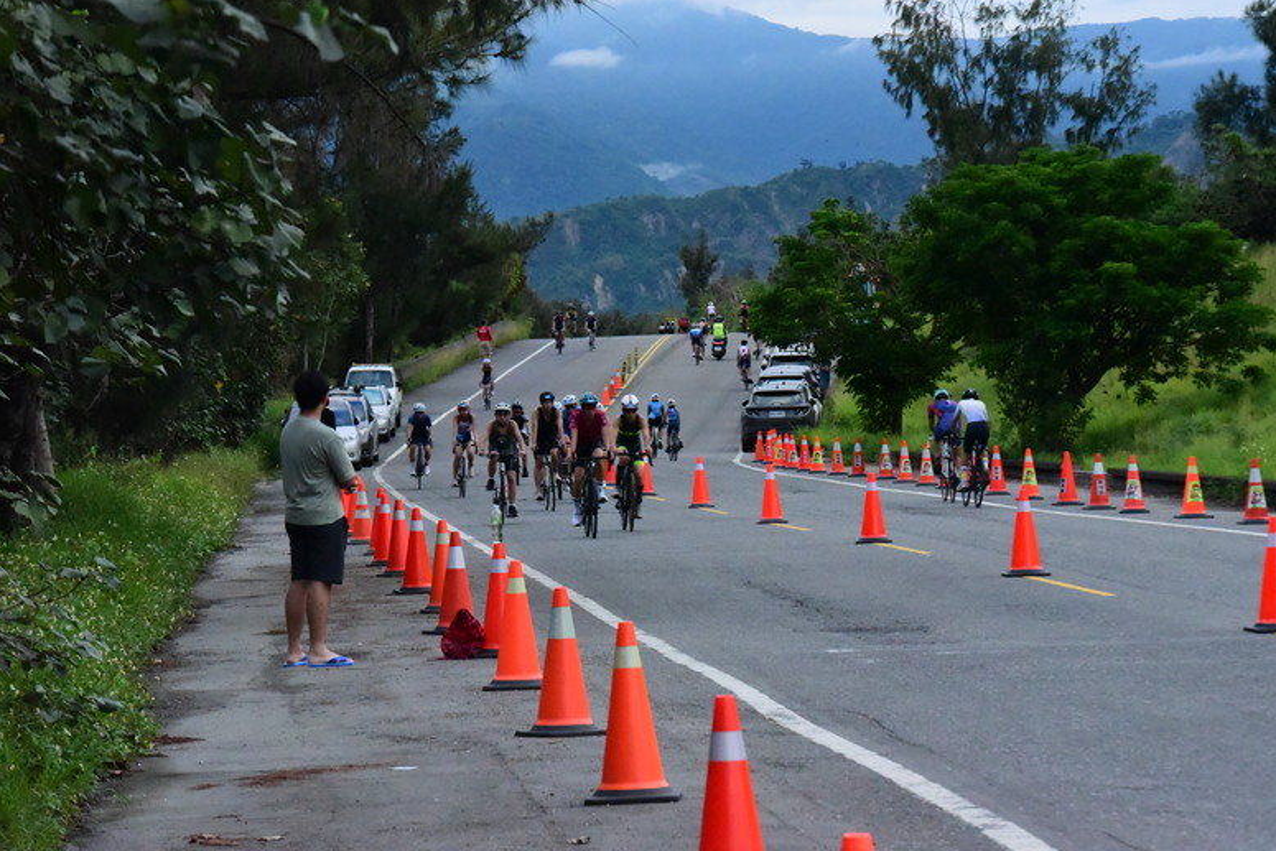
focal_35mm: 146
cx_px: 640
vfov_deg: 9.4
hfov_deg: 14.1
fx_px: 5176
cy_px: 424
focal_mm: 145
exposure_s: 1/4000
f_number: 11
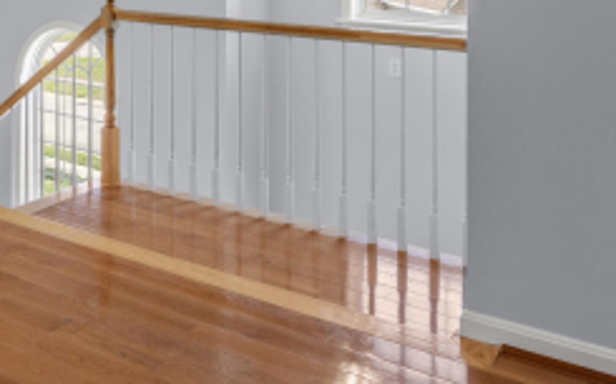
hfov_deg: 36.8
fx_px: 839
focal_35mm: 50
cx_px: 23
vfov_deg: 23.6
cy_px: -73
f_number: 9
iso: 400
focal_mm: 16
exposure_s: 1/8
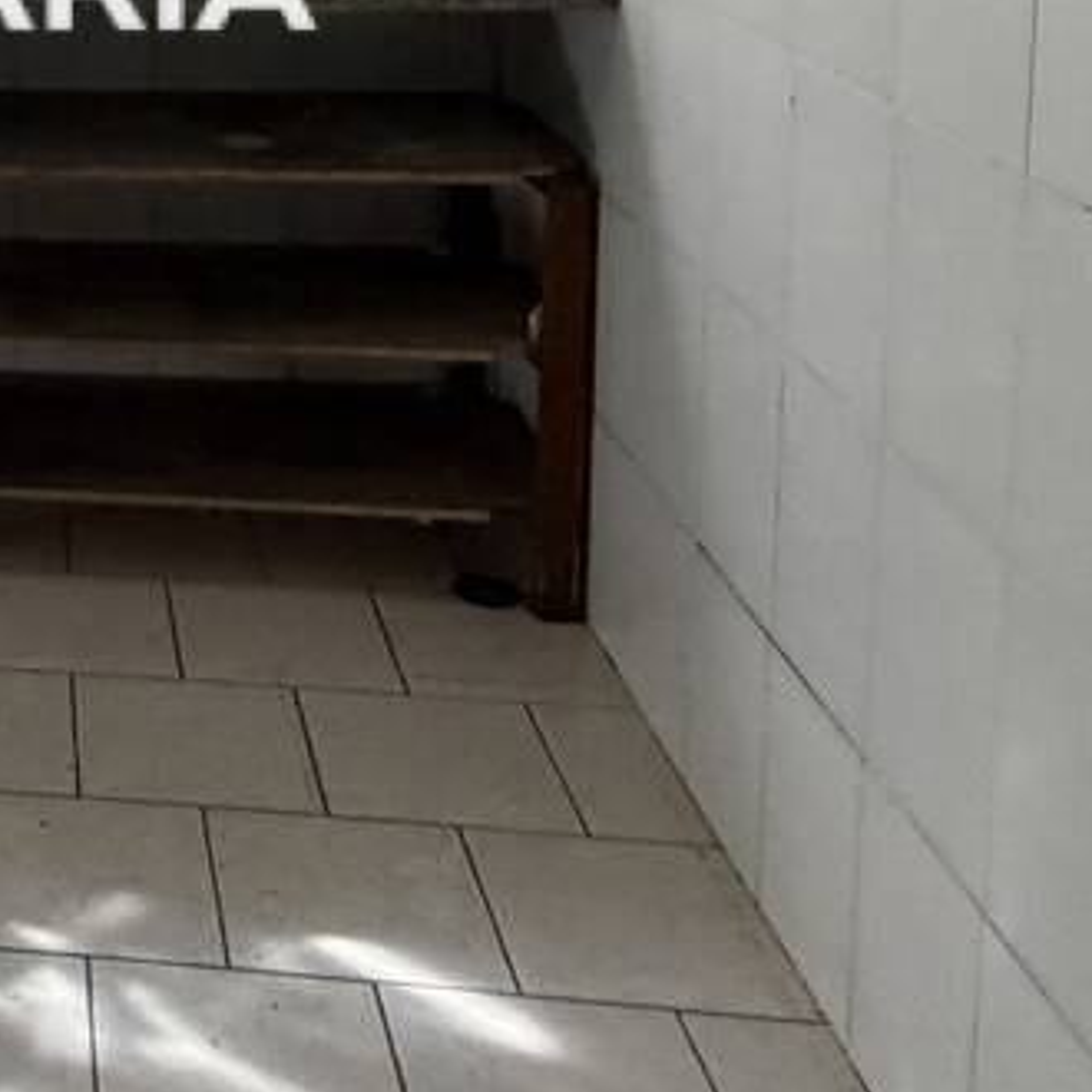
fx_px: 1927
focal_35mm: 54
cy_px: -76
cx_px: -331
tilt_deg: -7.3
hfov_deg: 26.7
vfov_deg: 29.0
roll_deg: +2.5
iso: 400
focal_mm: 2.22
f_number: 2.2
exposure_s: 1/60
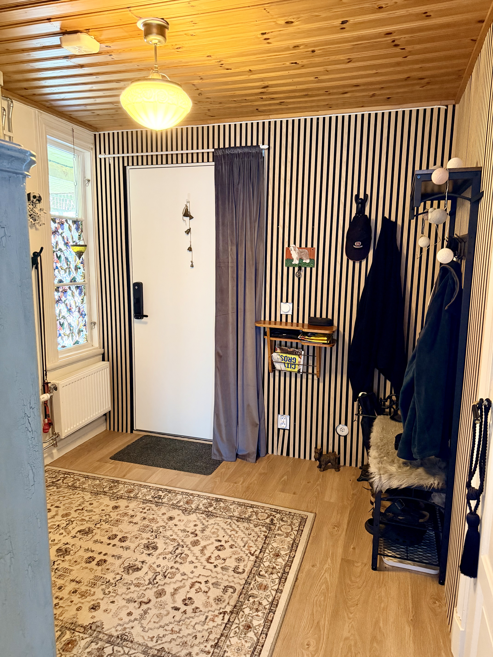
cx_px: 246
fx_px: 456
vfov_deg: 71.6
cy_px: 328
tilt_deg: -10.1
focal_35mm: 24
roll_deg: -1.2
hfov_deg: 56.8
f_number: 1.78
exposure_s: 1/50
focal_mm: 6.76
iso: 800
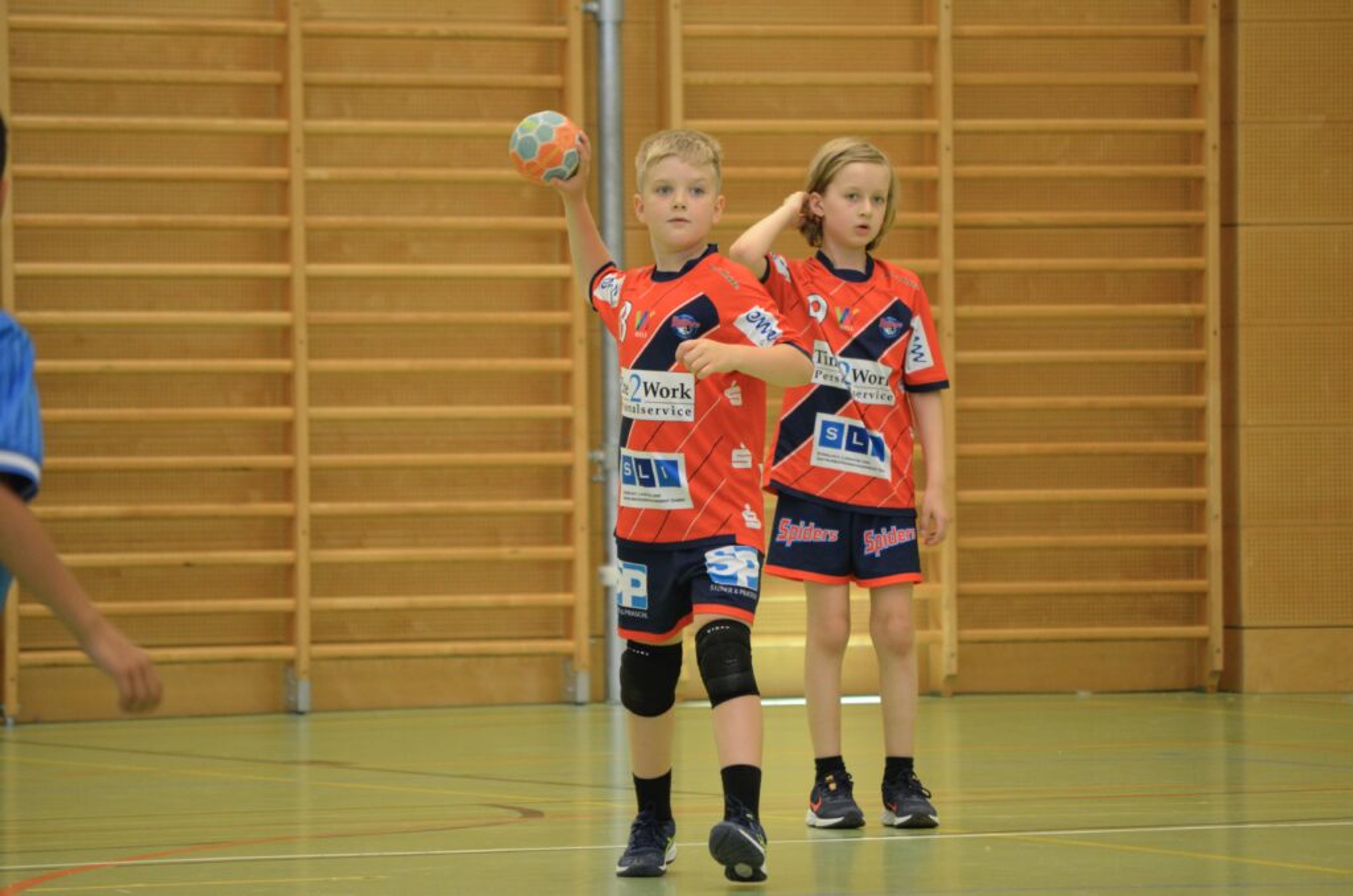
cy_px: 448
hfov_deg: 8.6
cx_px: 676
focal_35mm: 240
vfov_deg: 5.7
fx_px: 9000
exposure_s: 1/400
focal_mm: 160
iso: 1600
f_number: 5.3
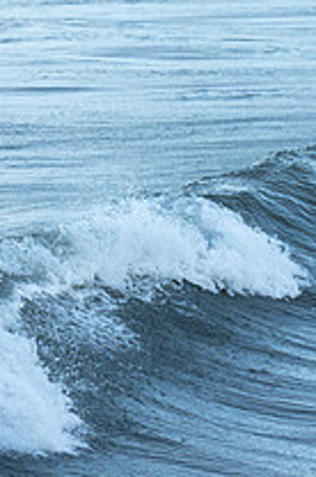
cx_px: -62
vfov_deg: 4.1
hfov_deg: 2.7
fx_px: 6644
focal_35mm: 503
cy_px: 208
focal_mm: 180
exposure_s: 1/1250
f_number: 4.5
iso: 400
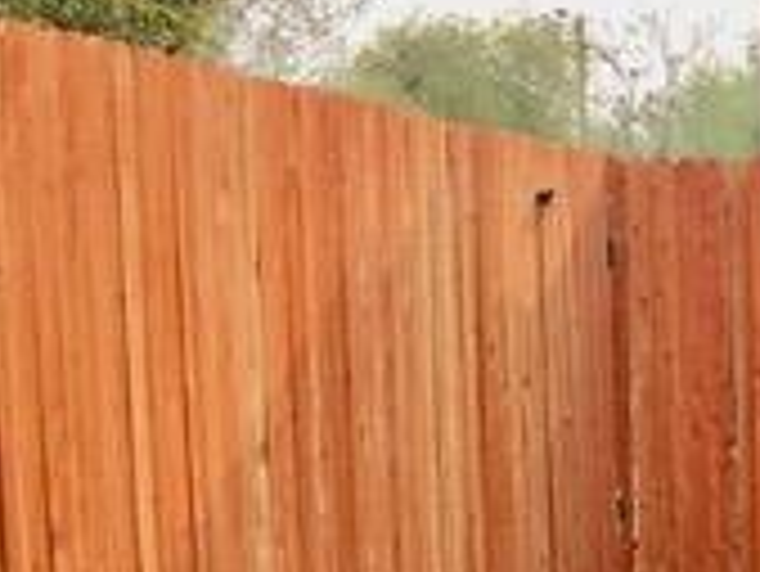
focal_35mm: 110
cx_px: 1219
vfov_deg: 13.2
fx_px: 2417
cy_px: 622
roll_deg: -2.2
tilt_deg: -8.4
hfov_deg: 16.0
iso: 25
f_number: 2.2
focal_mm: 4.15
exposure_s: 1/371
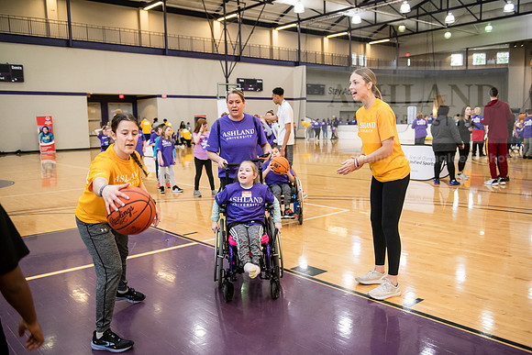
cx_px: 266
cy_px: 178
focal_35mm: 32
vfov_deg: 41.1
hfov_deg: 58.7
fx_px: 473
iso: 2500
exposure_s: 1/200
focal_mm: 32
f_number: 3.2
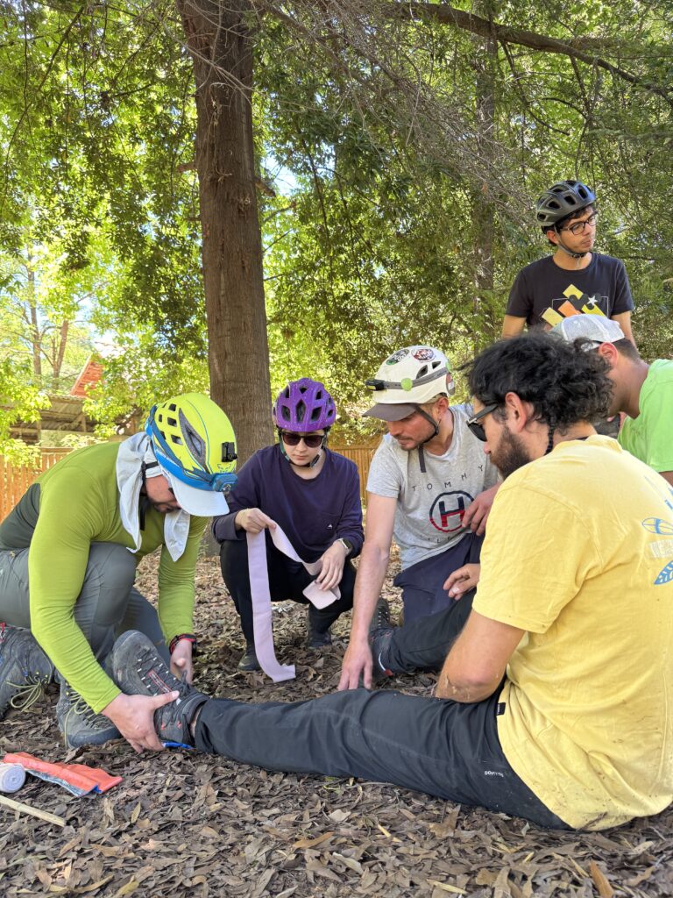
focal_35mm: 24
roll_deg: +1.8
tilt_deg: +6.0
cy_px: 449
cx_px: 336
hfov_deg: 56.8
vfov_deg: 71.6
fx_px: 622
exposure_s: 1/121
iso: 160
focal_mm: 6.76
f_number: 1.78
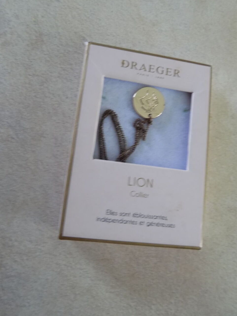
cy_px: 152
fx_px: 228
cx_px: 123
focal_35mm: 25
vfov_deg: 69.4
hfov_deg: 54.9
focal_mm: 4.3
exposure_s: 1/30
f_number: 3.1
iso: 200
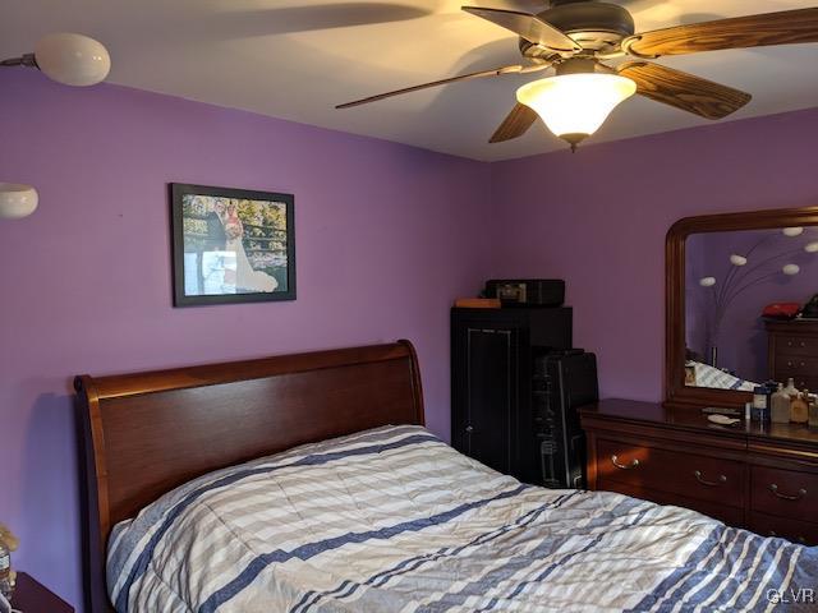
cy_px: 306
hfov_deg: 65.3
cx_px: 409
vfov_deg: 51.4
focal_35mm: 27
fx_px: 638
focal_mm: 4.38
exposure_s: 1/24
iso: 60
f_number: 1.73
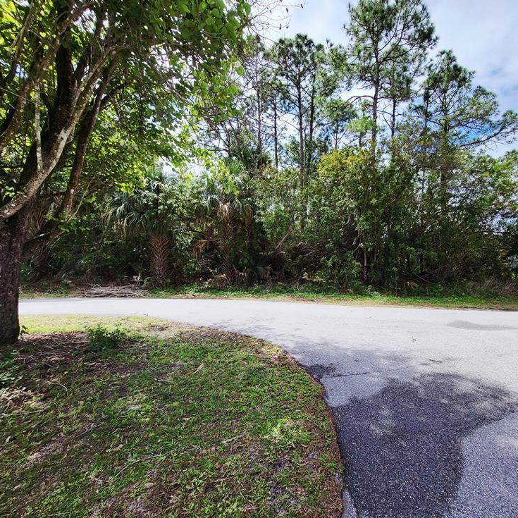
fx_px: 271
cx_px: 301
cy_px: 259
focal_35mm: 16
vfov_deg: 87.4
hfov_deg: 86.7
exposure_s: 1/771
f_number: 2.2
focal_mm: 1.74
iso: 32
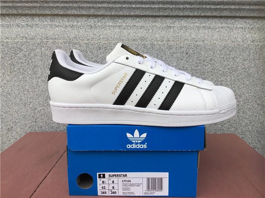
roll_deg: -0.4
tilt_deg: -10.3
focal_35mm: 31
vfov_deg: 45.4
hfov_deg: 58.4
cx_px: 132
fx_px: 237
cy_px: 99
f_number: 2.4
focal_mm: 3.3
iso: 25
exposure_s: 1/317
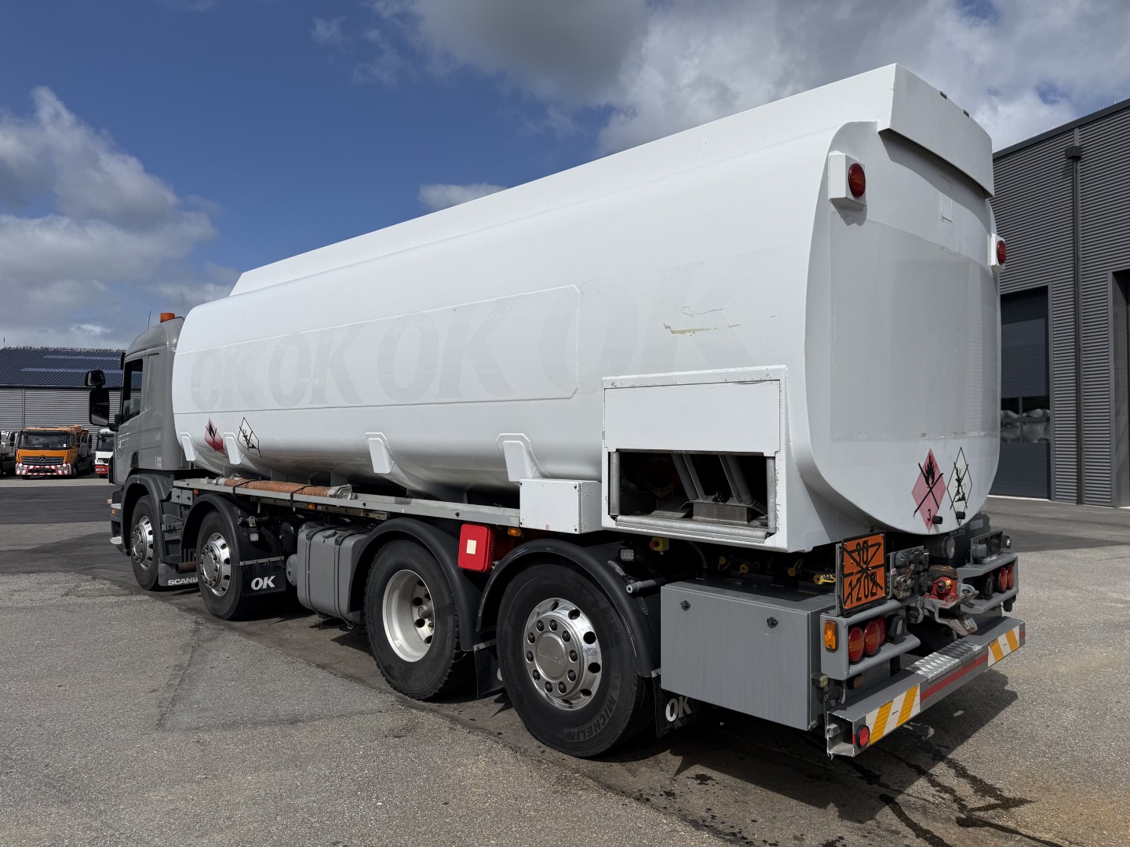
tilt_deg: +1.5
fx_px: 783
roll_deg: -0.2
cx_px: 565
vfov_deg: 56.8
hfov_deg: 71.6
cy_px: 424
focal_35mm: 24
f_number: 1.78
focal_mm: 6.76
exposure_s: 1/14286
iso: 80
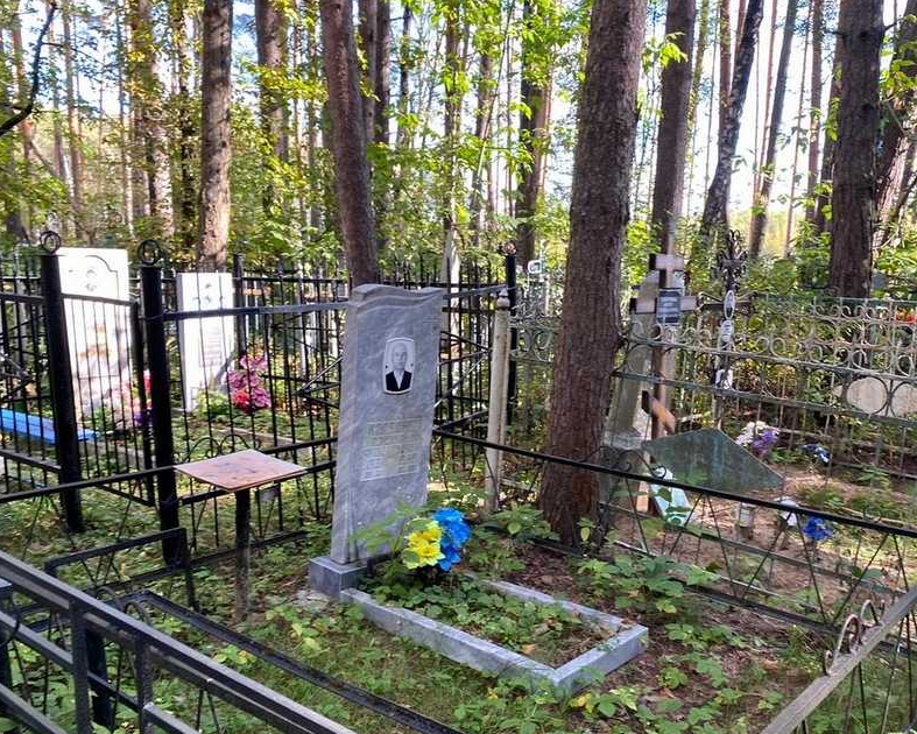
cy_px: 445
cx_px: 516
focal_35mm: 33
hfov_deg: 54.1
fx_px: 896
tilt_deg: -7.0
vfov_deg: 44.3
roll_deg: -3.8
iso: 50
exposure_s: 1/122
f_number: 1.8
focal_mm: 4.25
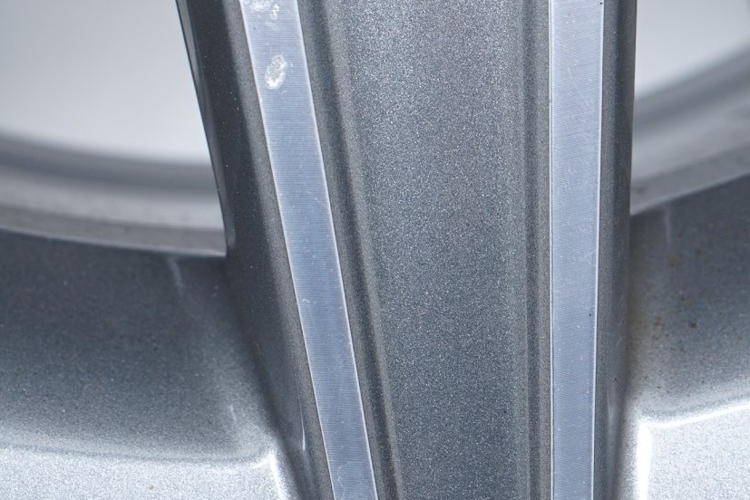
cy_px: -59
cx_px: 415
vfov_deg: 12.4
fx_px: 2272
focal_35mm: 109
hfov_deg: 18.7
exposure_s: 1/125
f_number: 7.1
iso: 250
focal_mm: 47
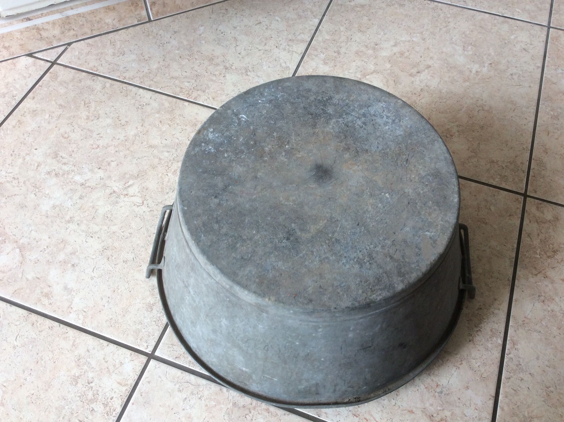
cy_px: 211
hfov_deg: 56.9
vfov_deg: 44.1
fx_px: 521
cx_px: 282
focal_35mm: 32
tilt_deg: -58.3
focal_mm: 3.3
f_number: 2.4
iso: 50
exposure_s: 1/100
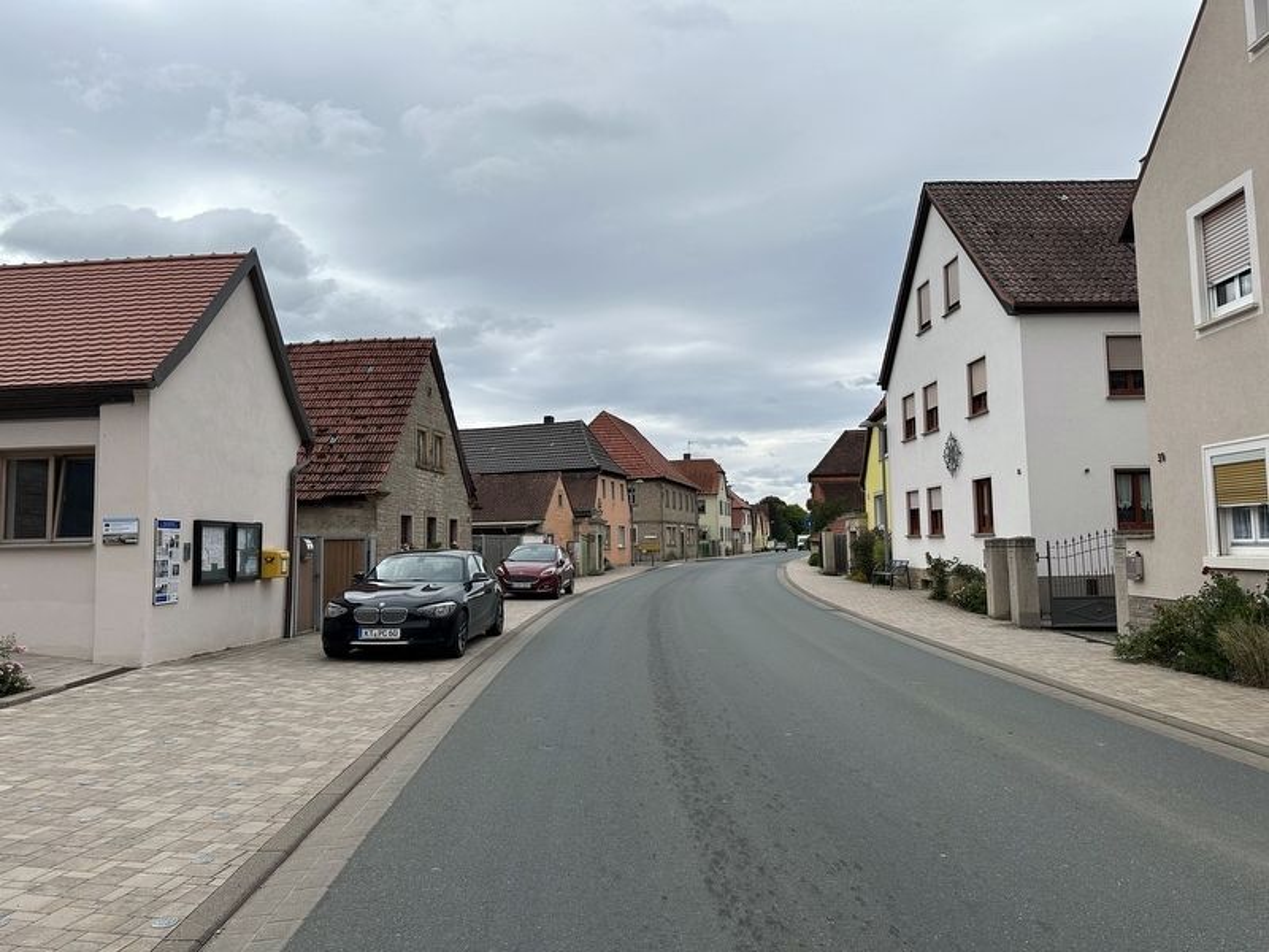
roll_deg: +0.5
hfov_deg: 71.6
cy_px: 476
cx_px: 634
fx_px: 880
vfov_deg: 56.8
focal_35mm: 24
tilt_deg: +4.7
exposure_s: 1/3597
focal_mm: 6.86
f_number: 1.78
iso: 80
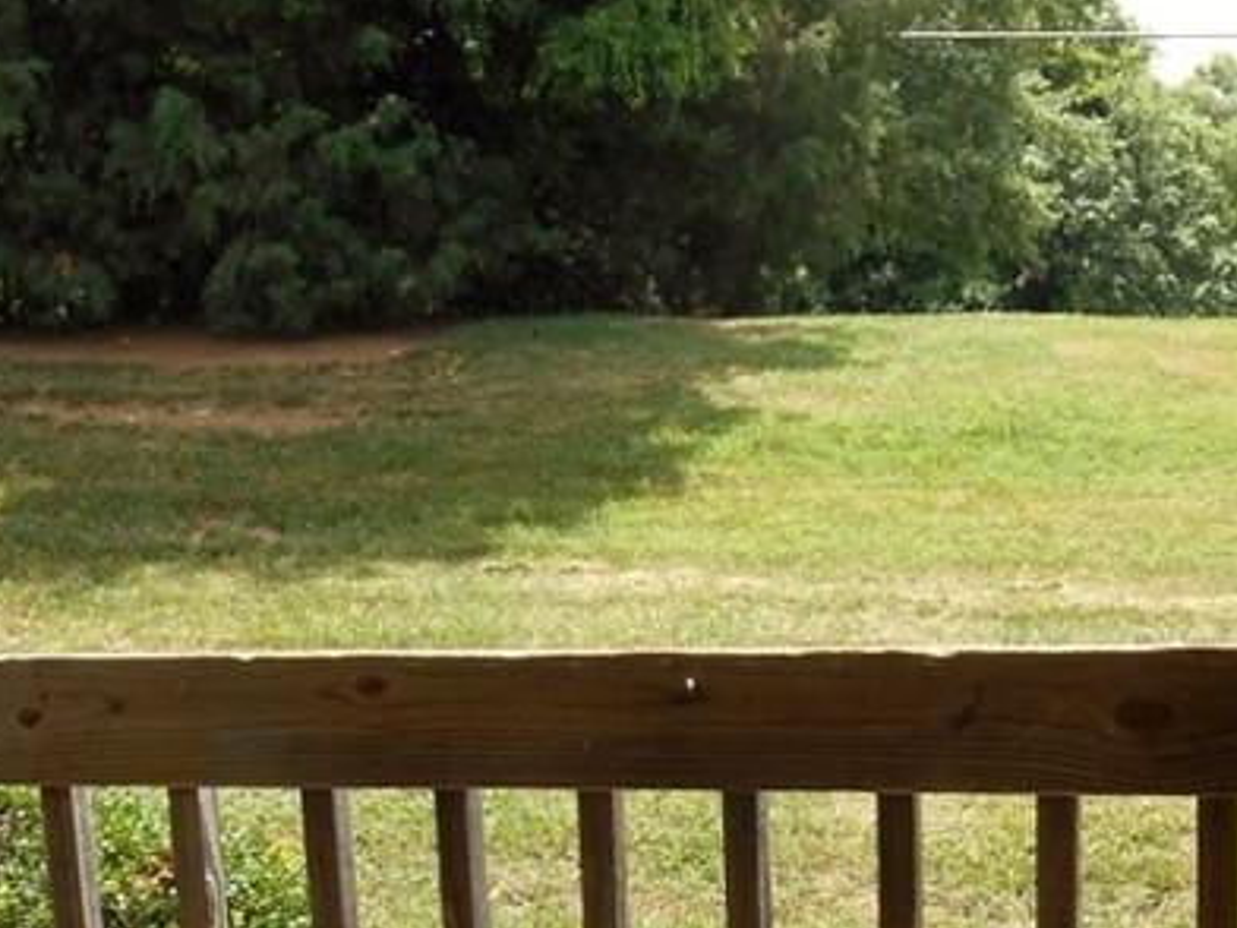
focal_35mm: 68
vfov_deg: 21.0
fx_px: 2430
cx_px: 685
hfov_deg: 28.5
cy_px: 881
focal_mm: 4.7
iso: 80
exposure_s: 1/250
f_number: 3.4
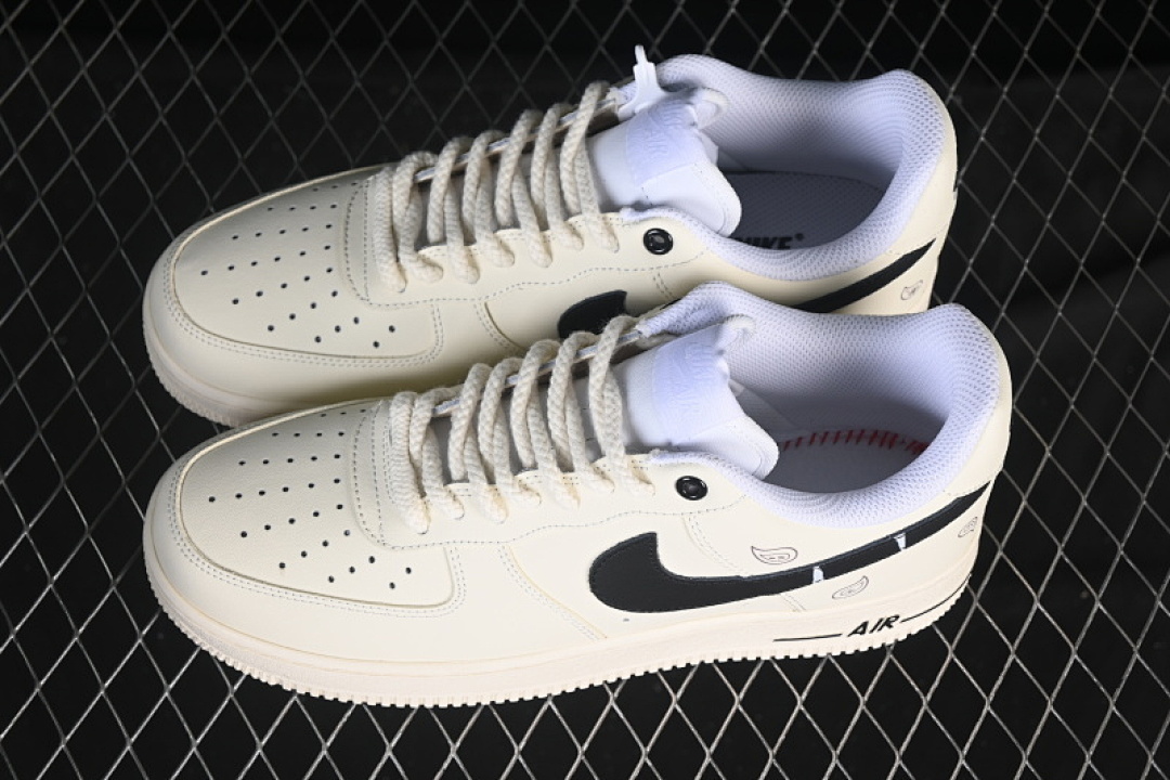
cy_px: 390
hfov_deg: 27.0
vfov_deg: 18.2
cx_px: 585
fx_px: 2437
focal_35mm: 75
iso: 160
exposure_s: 1/80
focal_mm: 50
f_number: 7.1
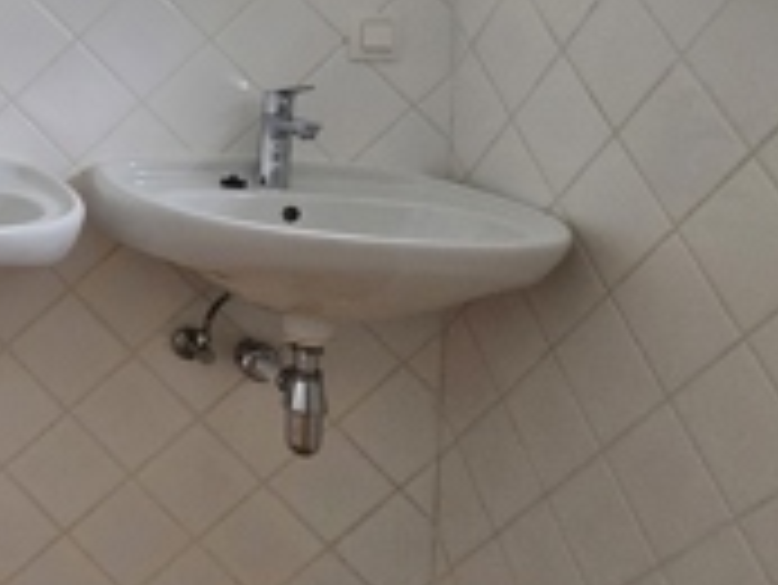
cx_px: -396
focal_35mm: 48
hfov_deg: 27.3
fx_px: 1080
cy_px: 68
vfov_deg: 29.2
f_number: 1.9
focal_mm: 2.2
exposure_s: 1/359
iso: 320
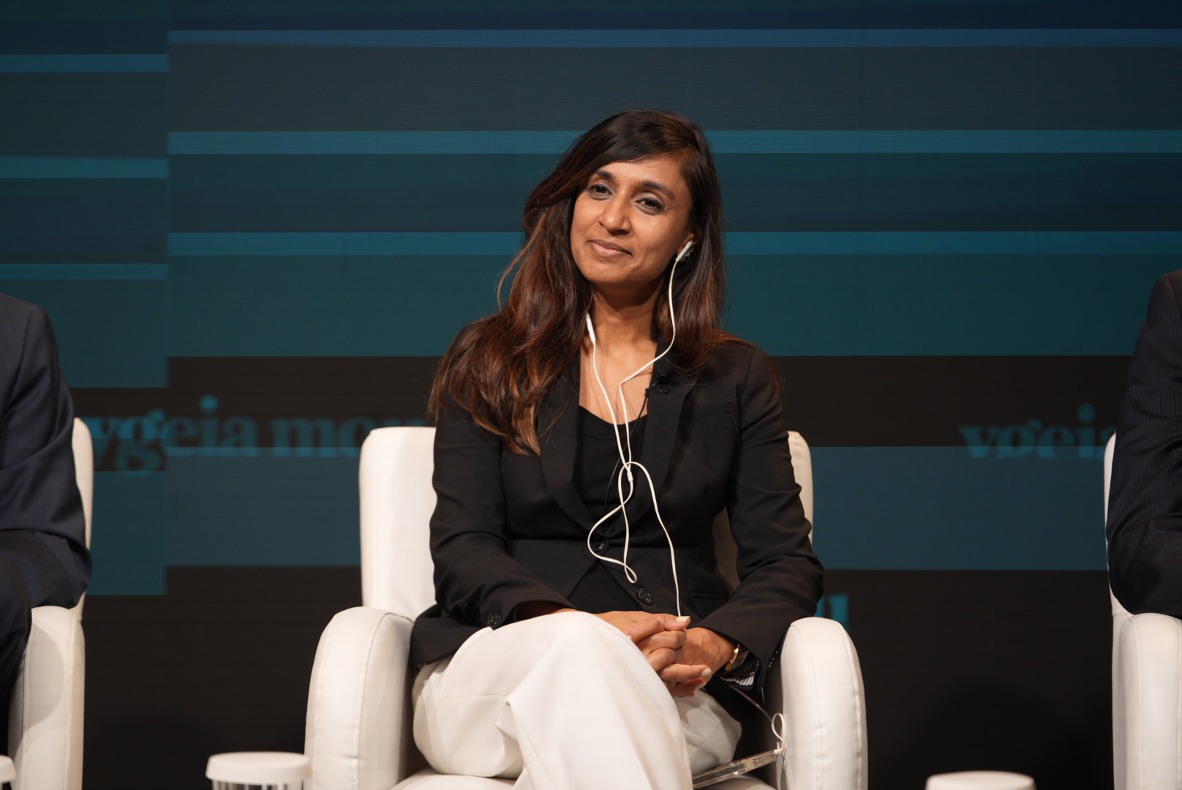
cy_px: 395
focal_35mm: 123
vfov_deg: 11.2
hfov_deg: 16.6
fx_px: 4041
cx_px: 591
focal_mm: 123
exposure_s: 1/200
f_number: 2.8
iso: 800
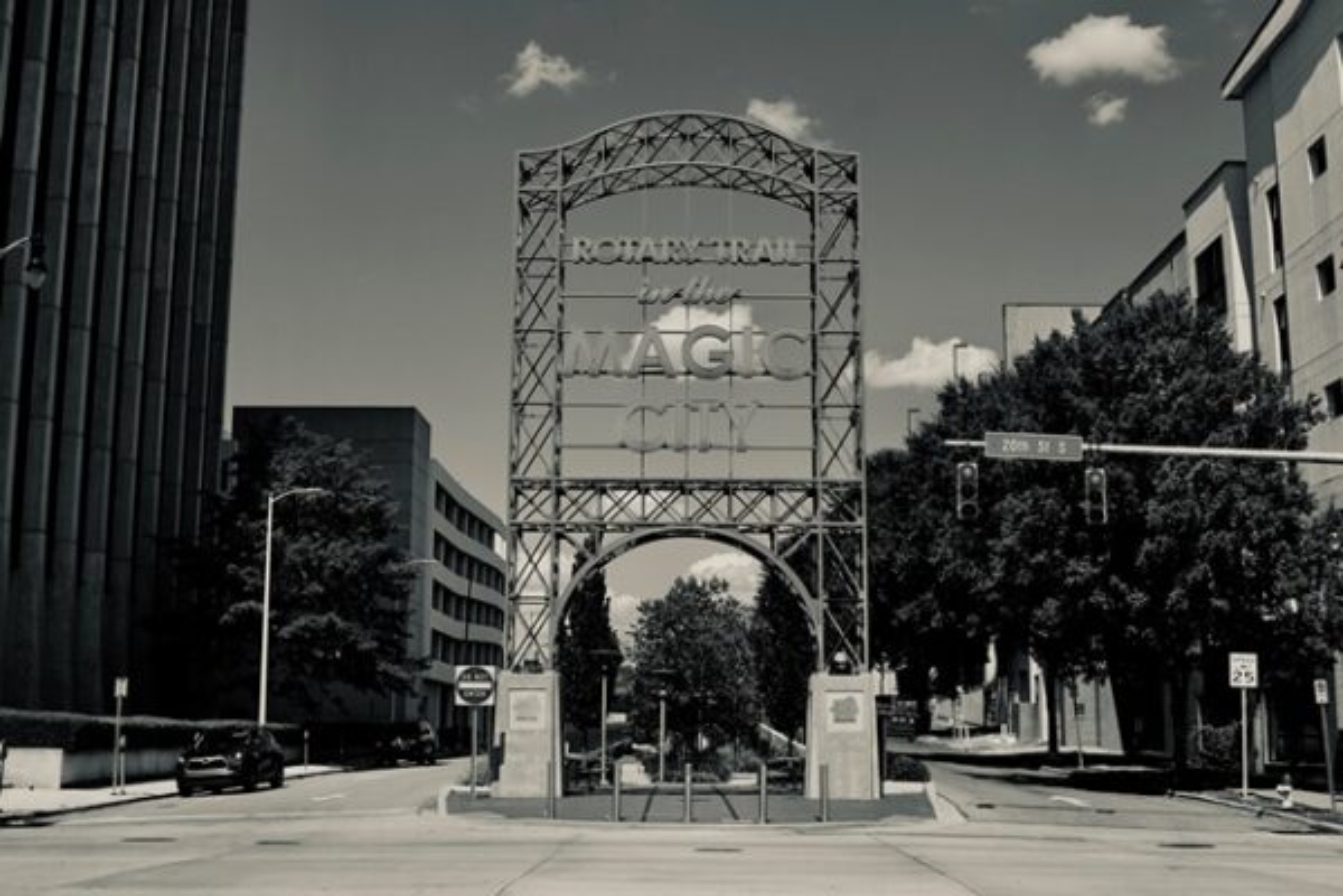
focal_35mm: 42
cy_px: 448
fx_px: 1567
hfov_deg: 46.4
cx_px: 672
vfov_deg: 31.9
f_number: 8
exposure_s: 1/1600
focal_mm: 28
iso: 400
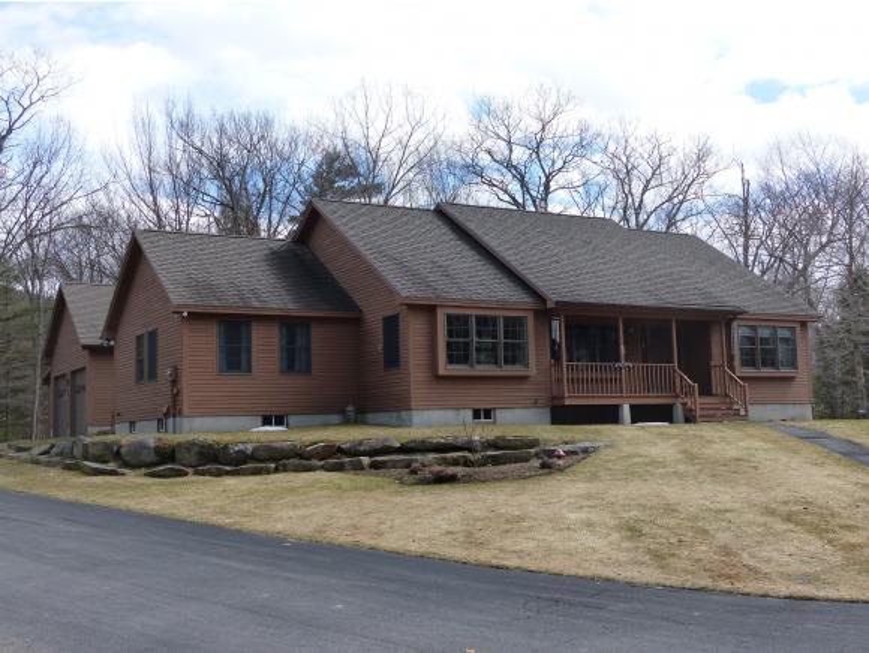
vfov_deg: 35.2
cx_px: 434
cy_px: 326
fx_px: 1030
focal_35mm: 41
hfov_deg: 45.7
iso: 160
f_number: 4
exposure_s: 1/800
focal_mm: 7.4
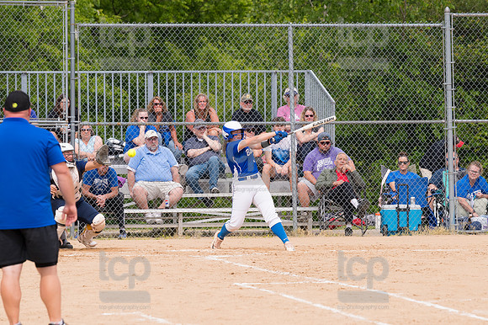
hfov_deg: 6.9
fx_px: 4064
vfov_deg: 4.6
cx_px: 244
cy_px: 162
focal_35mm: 300
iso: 320
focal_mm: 200
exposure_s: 1/1600
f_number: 5.6
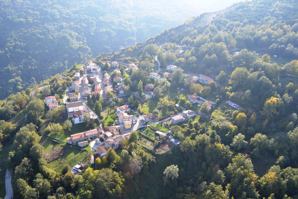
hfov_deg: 61.9
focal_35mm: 30
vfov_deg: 43.6
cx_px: 149
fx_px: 248
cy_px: 100
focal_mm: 20
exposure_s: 1/125
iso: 100
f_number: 5.6
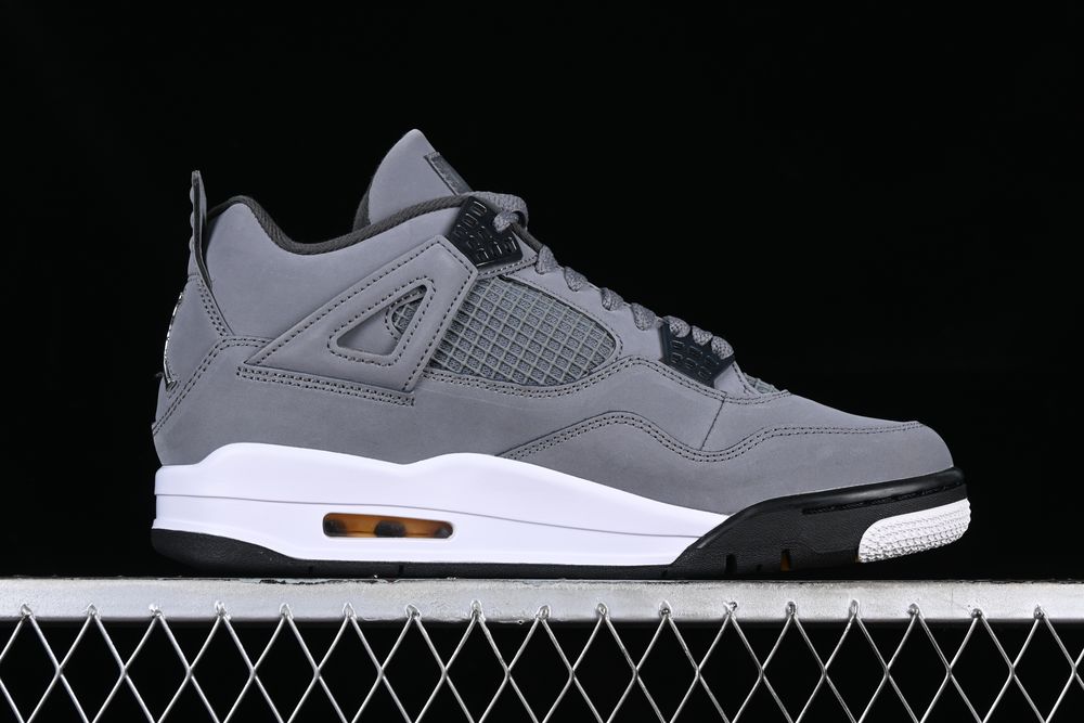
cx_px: 542
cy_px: 362
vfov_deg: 18.2
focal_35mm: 75
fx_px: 2259
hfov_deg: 27.0
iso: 160
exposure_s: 1/60
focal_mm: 50
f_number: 8
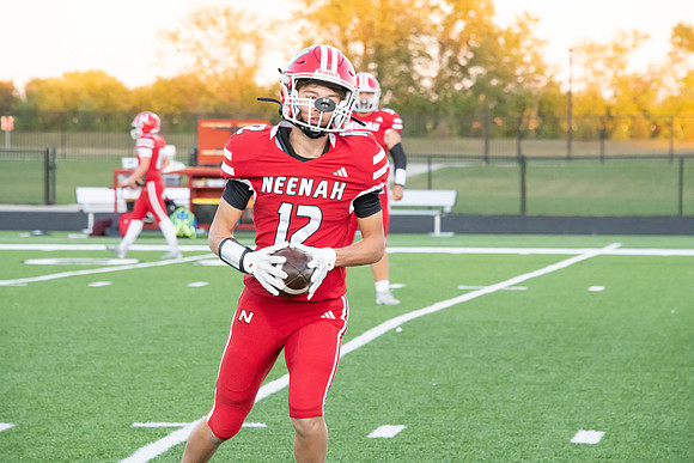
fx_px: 4049
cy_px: 232
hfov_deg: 9.8
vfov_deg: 6.5
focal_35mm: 210
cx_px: 347
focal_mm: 210
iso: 8000
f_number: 9
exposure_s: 1/400
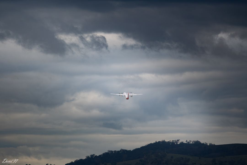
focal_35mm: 375
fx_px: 2573
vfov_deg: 3.7
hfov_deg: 5.5
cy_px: 82
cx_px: 124
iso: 320
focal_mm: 250
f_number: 6.3
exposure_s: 1/125
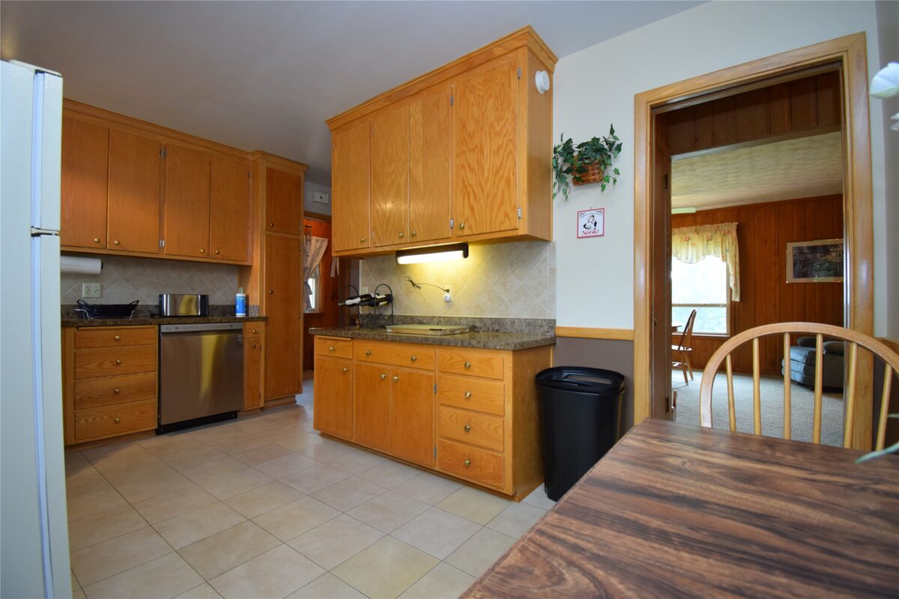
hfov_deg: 100.4
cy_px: 300
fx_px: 375
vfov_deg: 77.3
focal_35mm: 15
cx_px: 450
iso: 720
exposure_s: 1/60
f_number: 4.5
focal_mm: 10
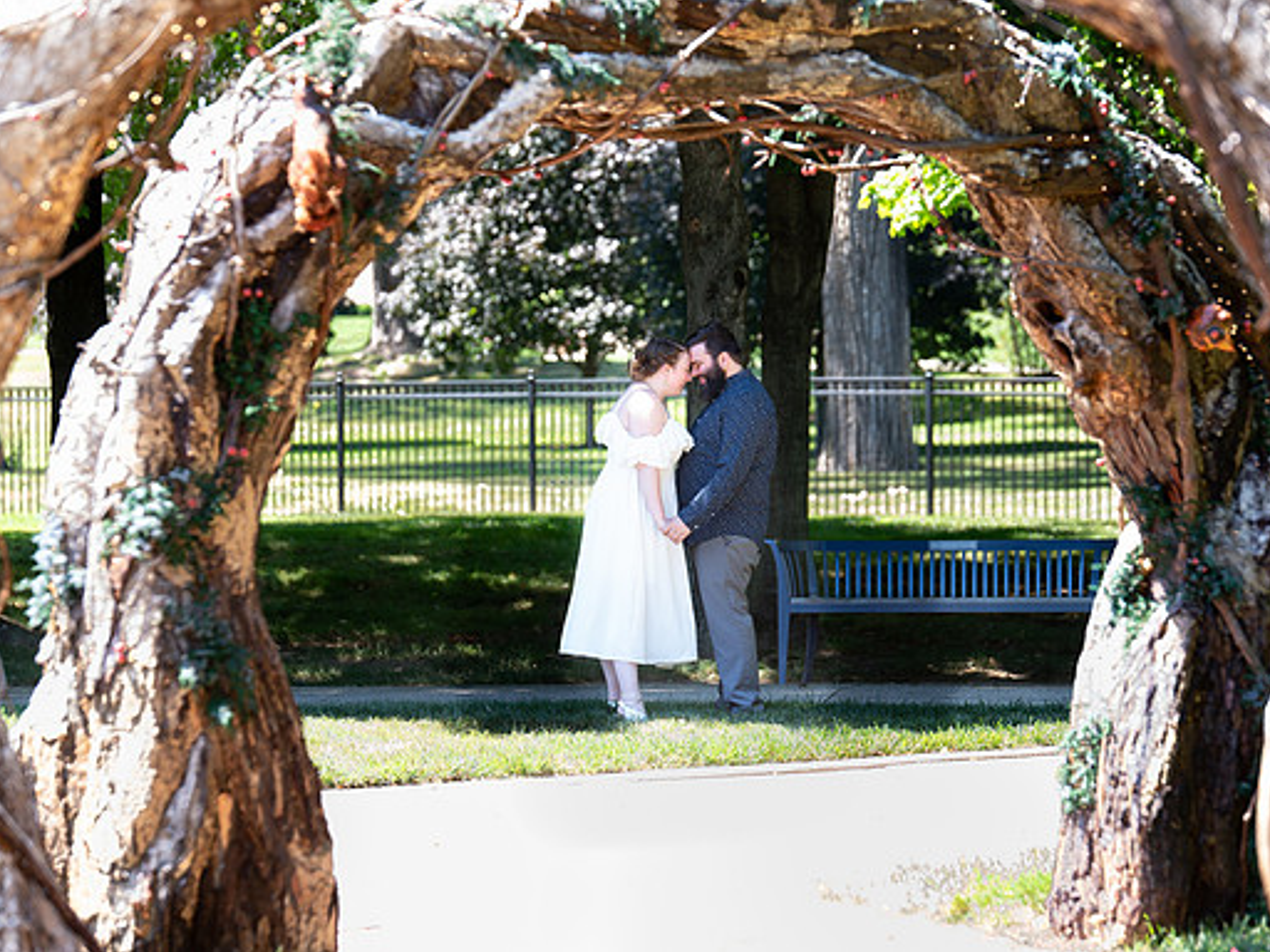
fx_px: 5467
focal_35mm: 149
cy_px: 475
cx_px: 672
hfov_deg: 13.3
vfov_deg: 10.0
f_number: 4.5
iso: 500
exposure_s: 1/250
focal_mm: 135
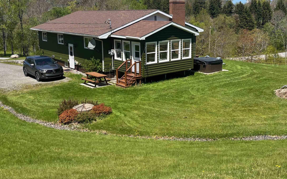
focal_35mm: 39
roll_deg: -0.1
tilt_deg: -11.1
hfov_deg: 50.2
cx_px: 167
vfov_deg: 32.6
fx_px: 305
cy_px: 63
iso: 50
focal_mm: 5.1
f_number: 1.6
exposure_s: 1/2899
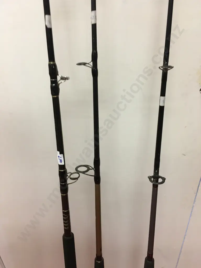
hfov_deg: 48.2
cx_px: 100
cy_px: 134
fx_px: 225
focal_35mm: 29
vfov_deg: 61.7
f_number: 2.2
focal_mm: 4.15
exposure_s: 1/17
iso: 64
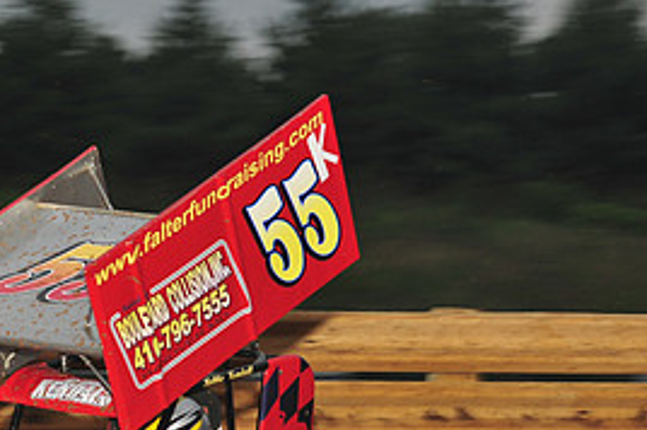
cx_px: 99
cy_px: 423
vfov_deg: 5.0
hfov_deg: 7.6
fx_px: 4865
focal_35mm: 271
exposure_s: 1/320
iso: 800
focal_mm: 125
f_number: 6.3
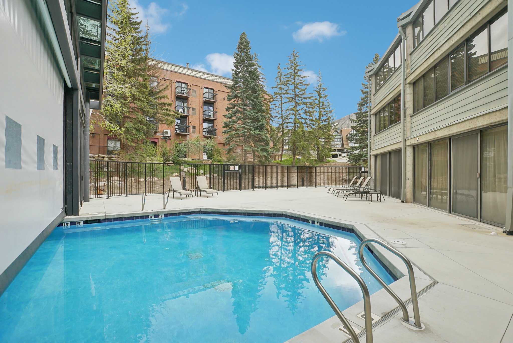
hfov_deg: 96.7
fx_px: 228
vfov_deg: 73.8
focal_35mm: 16
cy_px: 172
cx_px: 256
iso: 400
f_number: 8
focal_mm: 16
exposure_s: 1/320
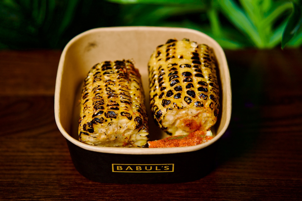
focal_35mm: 89
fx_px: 747
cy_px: 100
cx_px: 151
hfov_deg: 22.9
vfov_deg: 15.4
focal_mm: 89
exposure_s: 1/250
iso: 2000
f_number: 4.5
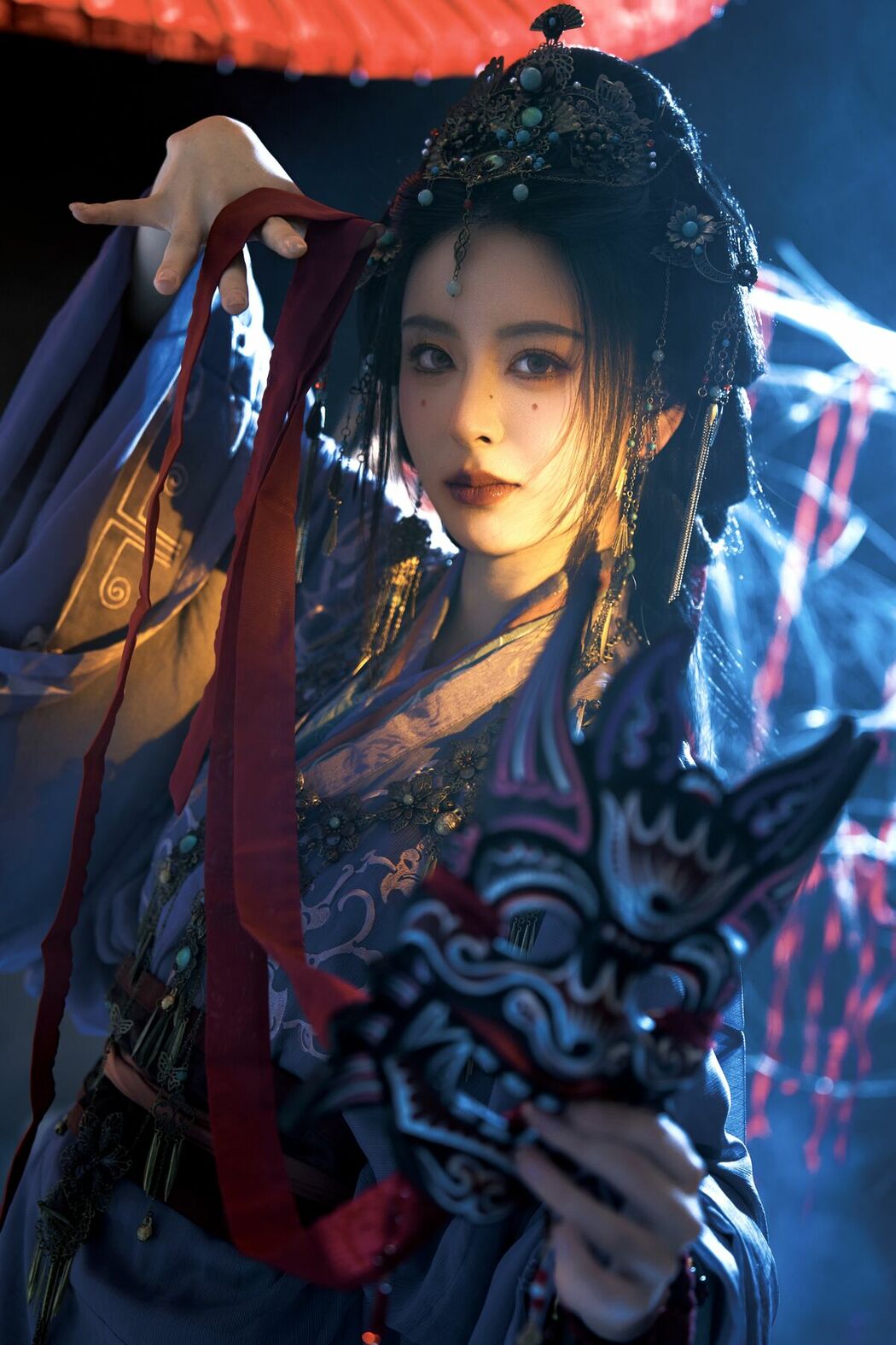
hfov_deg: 23.0
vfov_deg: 33.9
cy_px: 672
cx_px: 448
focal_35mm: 59
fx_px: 2202
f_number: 2.8
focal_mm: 59
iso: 200
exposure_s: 1/100
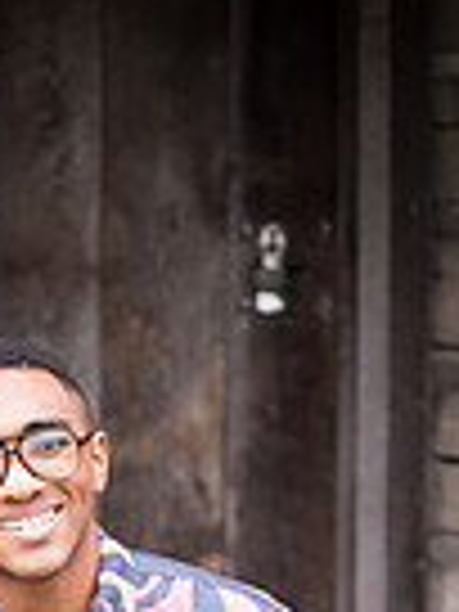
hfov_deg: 6.2
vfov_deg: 8.1
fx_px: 4225
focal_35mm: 239
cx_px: 108
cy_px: 950
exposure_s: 1/60
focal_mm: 75
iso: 200
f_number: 2.8
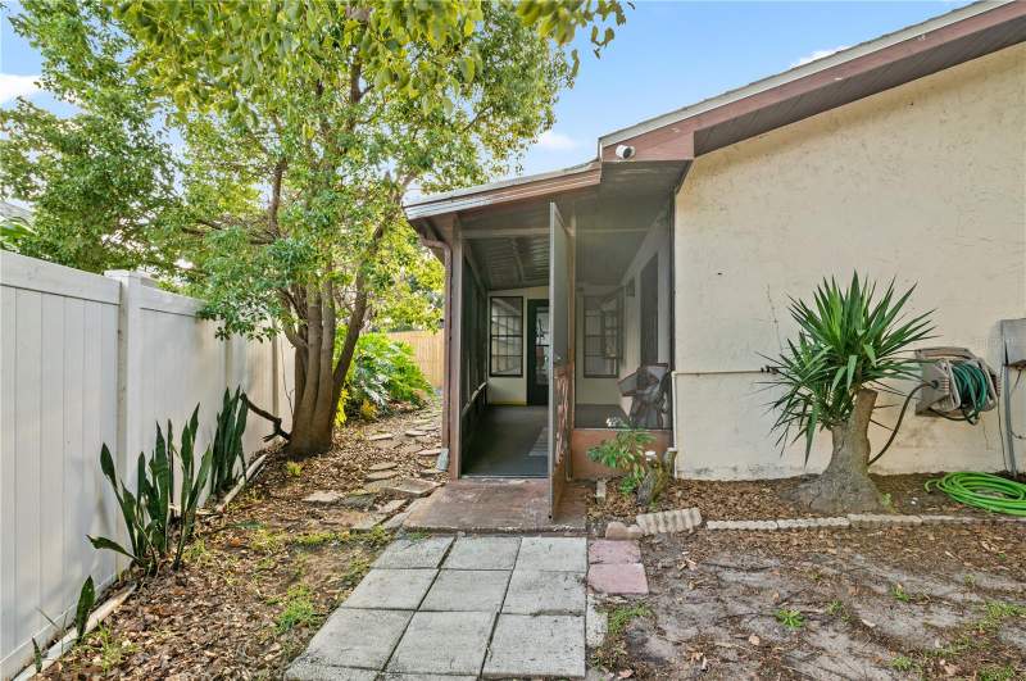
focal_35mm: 16
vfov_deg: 73.6
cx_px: 513
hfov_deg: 96.8
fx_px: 455
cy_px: 340
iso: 200
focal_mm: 16
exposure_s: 1/20
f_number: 8
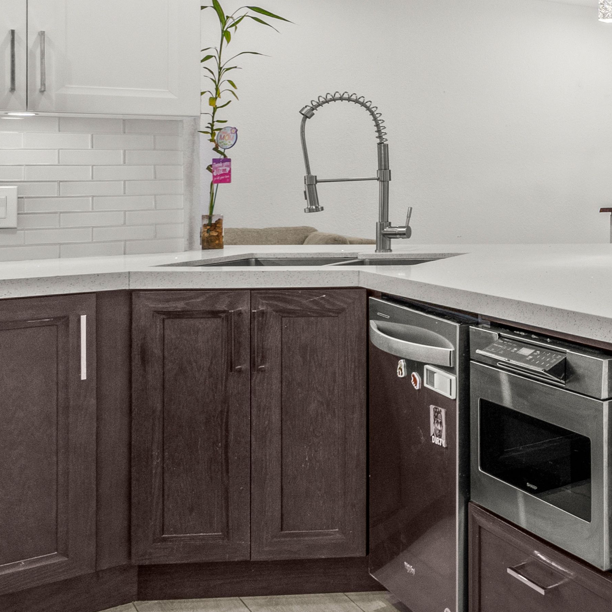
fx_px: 880
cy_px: 294
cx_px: 971
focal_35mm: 44
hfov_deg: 25.6
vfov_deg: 38.3
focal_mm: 10
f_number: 9
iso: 200
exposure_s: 1/2
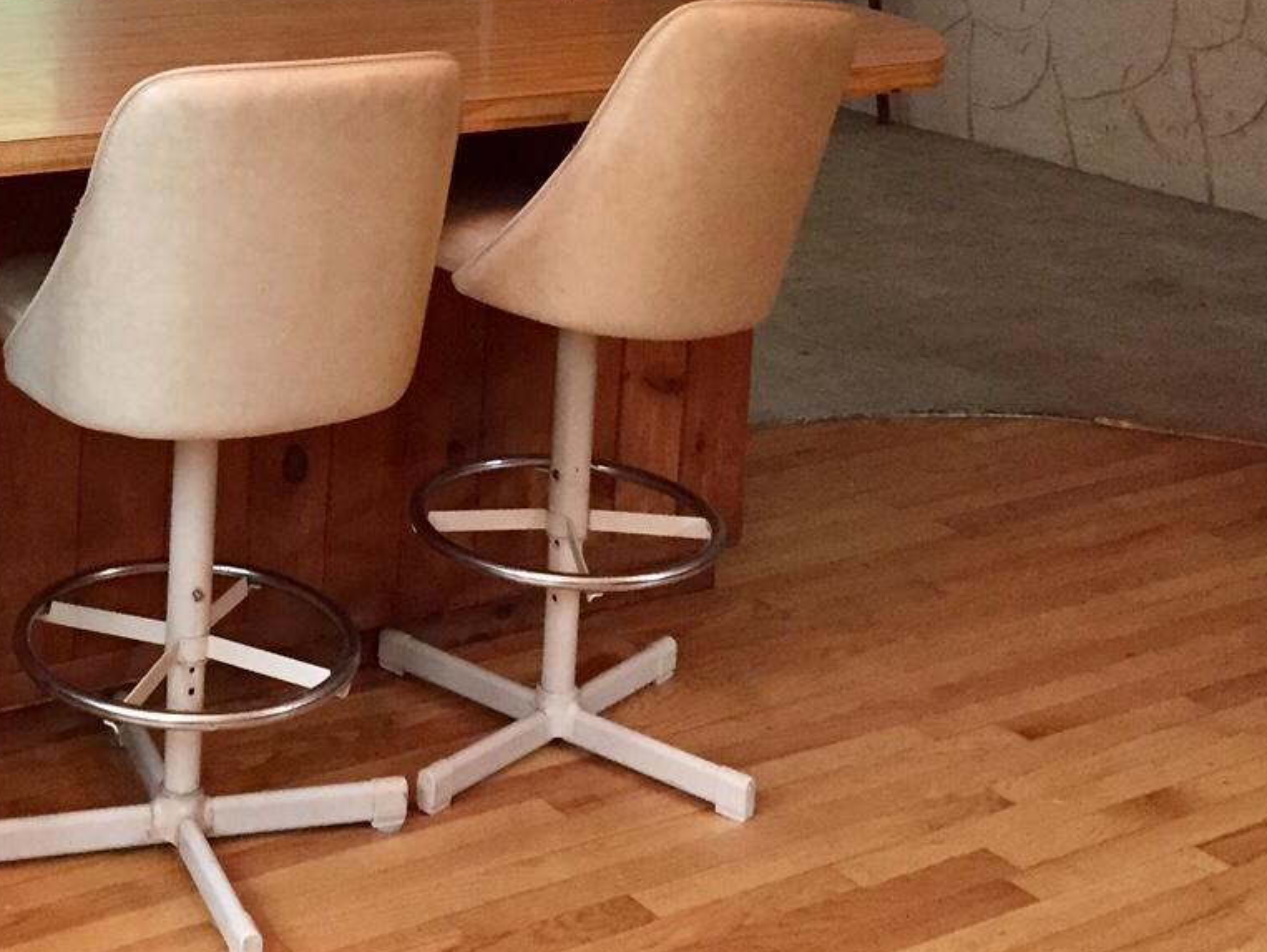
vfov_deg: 22.6
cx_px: 189
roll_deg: -1.8
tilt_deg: -8.7
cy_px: -43
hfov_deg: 30.2
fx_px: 2270
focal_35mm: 62
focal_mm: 4.15
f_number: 2.2
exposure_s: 1/30
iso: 250
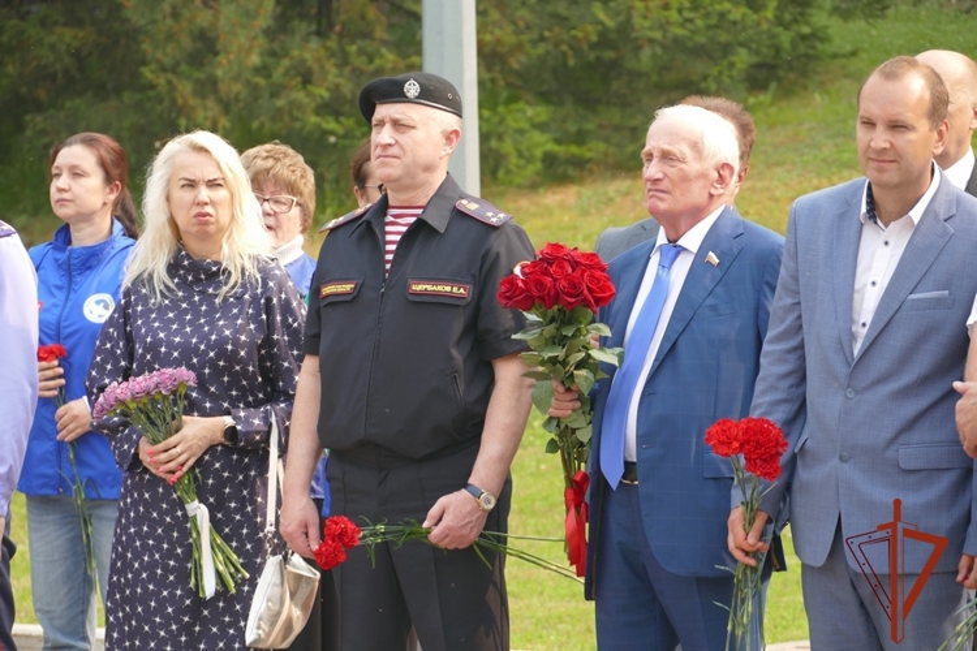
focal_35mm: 245
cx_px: 488
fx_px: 6649
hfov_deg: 8.4
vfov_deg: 5.6
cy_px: 326
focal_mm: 89.34
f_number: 4
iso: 125
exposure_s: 1/250
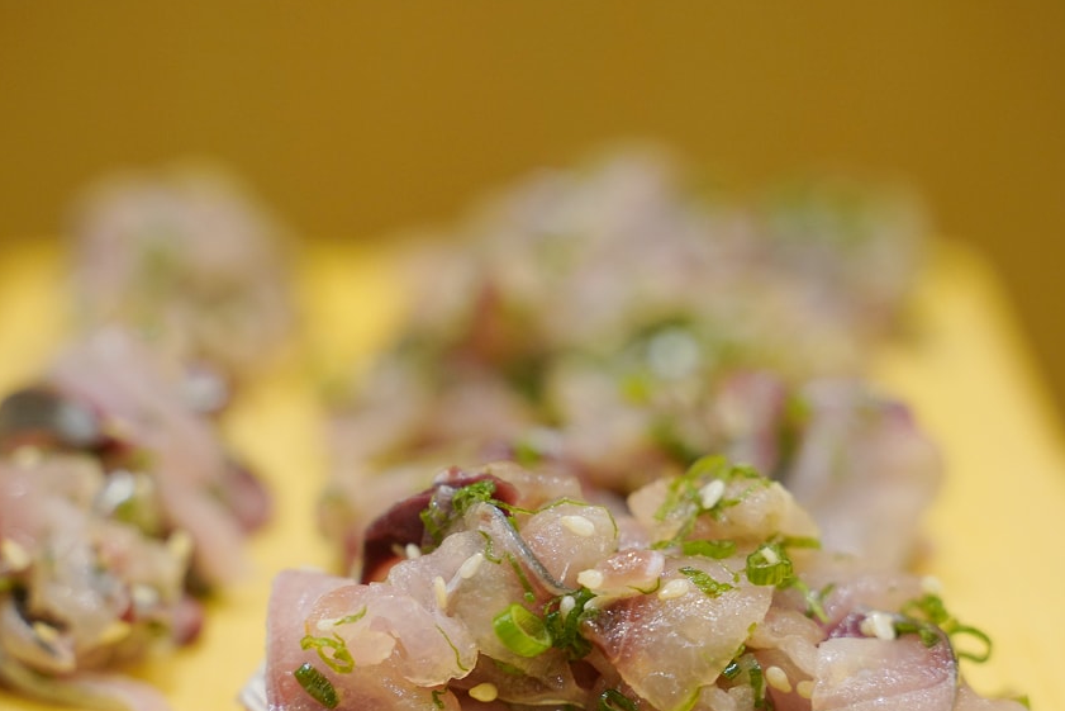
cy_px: 496
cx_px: 513
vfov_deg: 12.8
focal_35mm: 107
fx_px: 3166
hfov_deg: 19.1
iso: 1250
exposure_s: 1/80
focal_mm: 75
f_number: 4
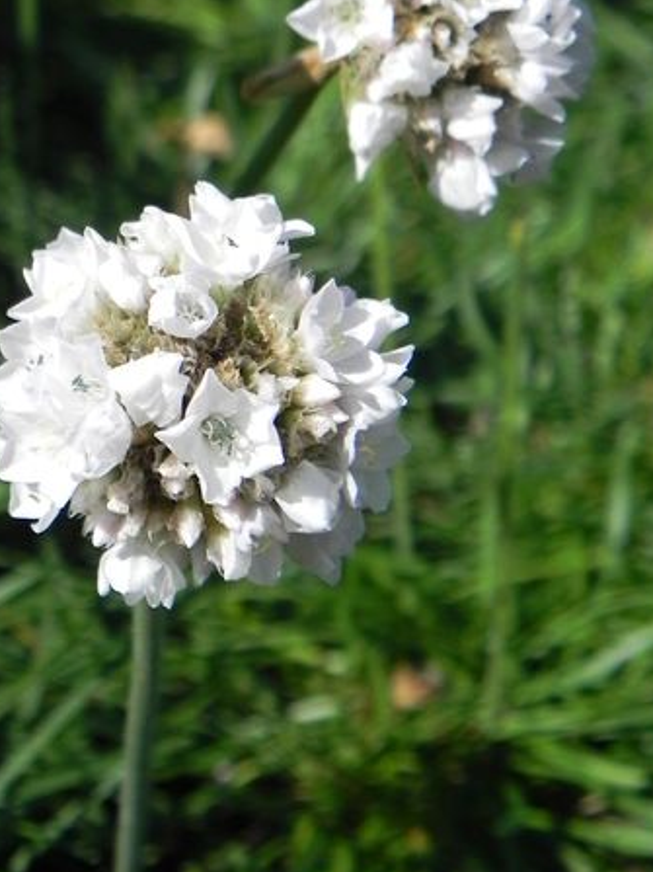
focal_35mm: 93
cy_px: 234
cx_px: 107
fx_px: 2340
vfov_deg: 20.9
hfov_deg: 15.8
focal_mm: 9.2
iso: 160
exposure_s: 1/2000
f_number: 3.5
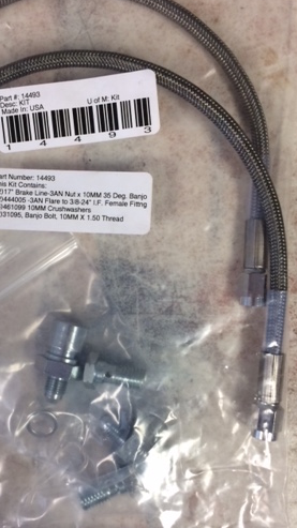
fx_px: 575
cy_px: 288
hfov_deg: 28.6
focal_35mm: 41
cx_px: 77
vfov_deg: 49.3
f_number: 2.2
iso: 40
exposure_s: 1/30
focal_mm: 4.15
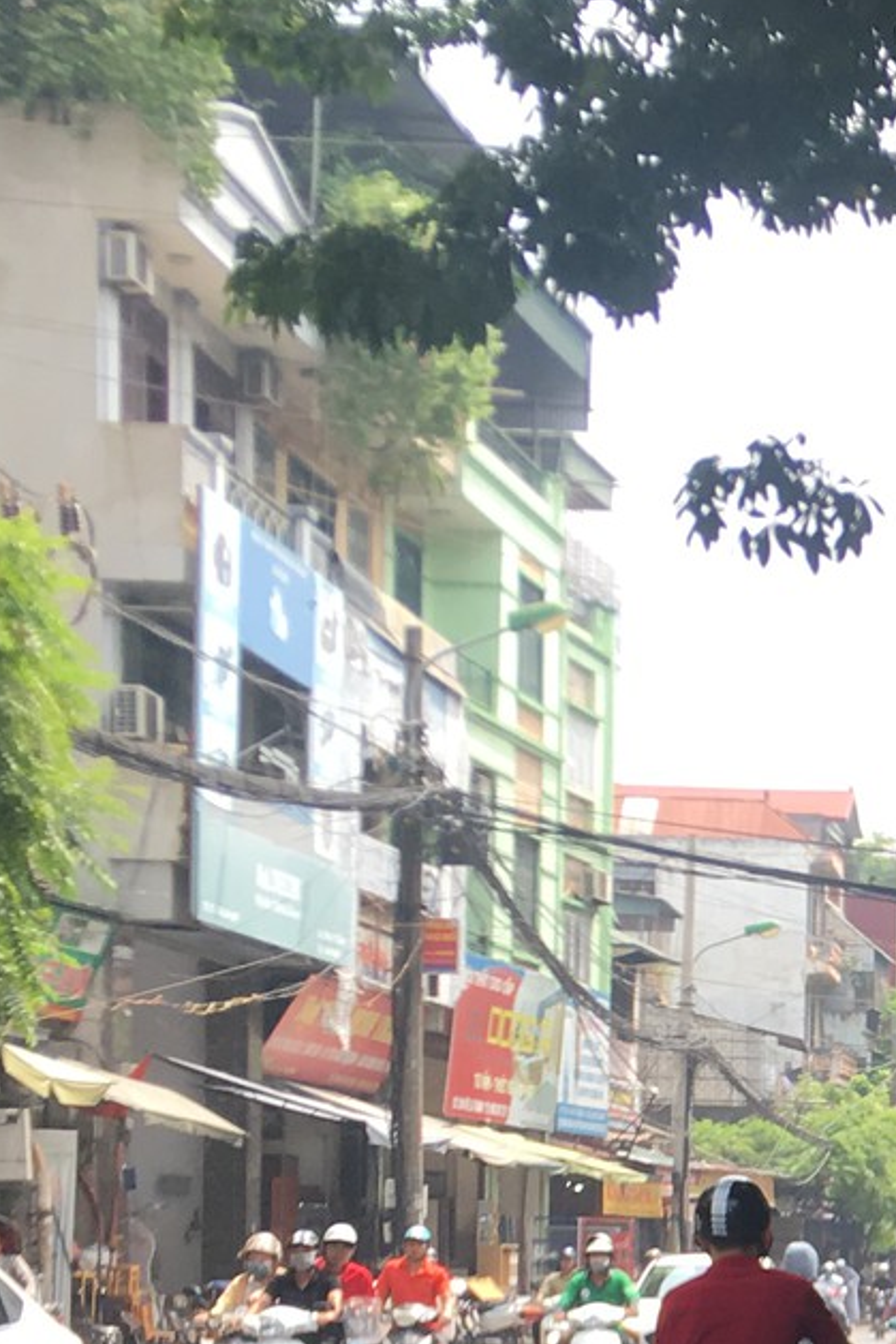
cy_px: 1378
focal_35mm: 96
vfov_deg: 20.5
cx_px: 1685
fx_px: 3582
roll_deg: -0.7
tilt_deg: -0.9
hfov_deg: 12.8
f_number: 2.2
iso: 25
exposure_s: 1/437
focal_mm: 4.15
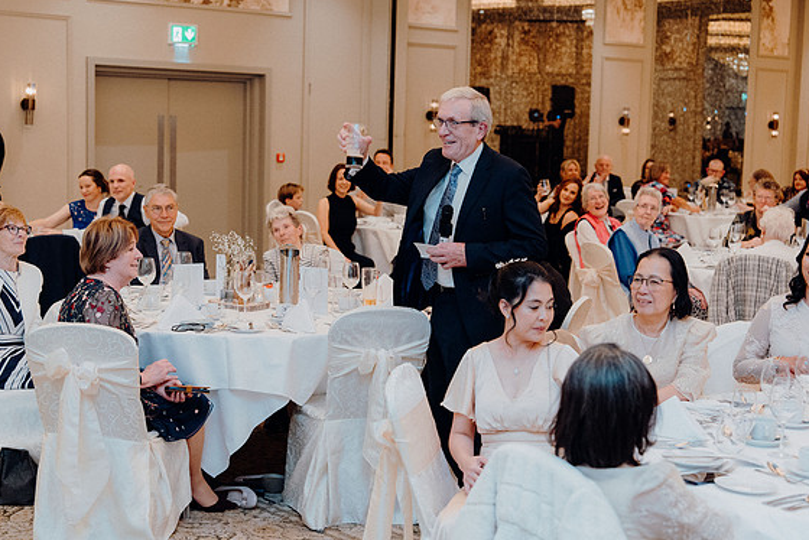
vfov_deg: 23.0
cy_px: 265
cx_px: 400
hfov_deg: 33.9
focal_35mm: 59
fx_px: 1326
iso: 3200
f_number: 3.5
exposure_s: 1/160
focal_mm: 57
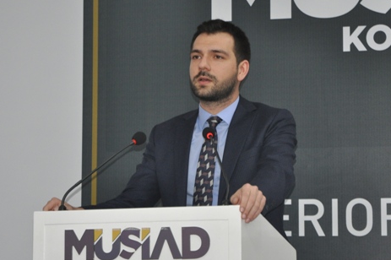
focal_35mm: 145
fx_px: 1574
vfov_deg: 9.4
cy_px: 92
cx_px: 183
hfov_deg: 14.2
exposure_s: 1/60
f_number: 4.5
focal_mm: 70
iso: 800
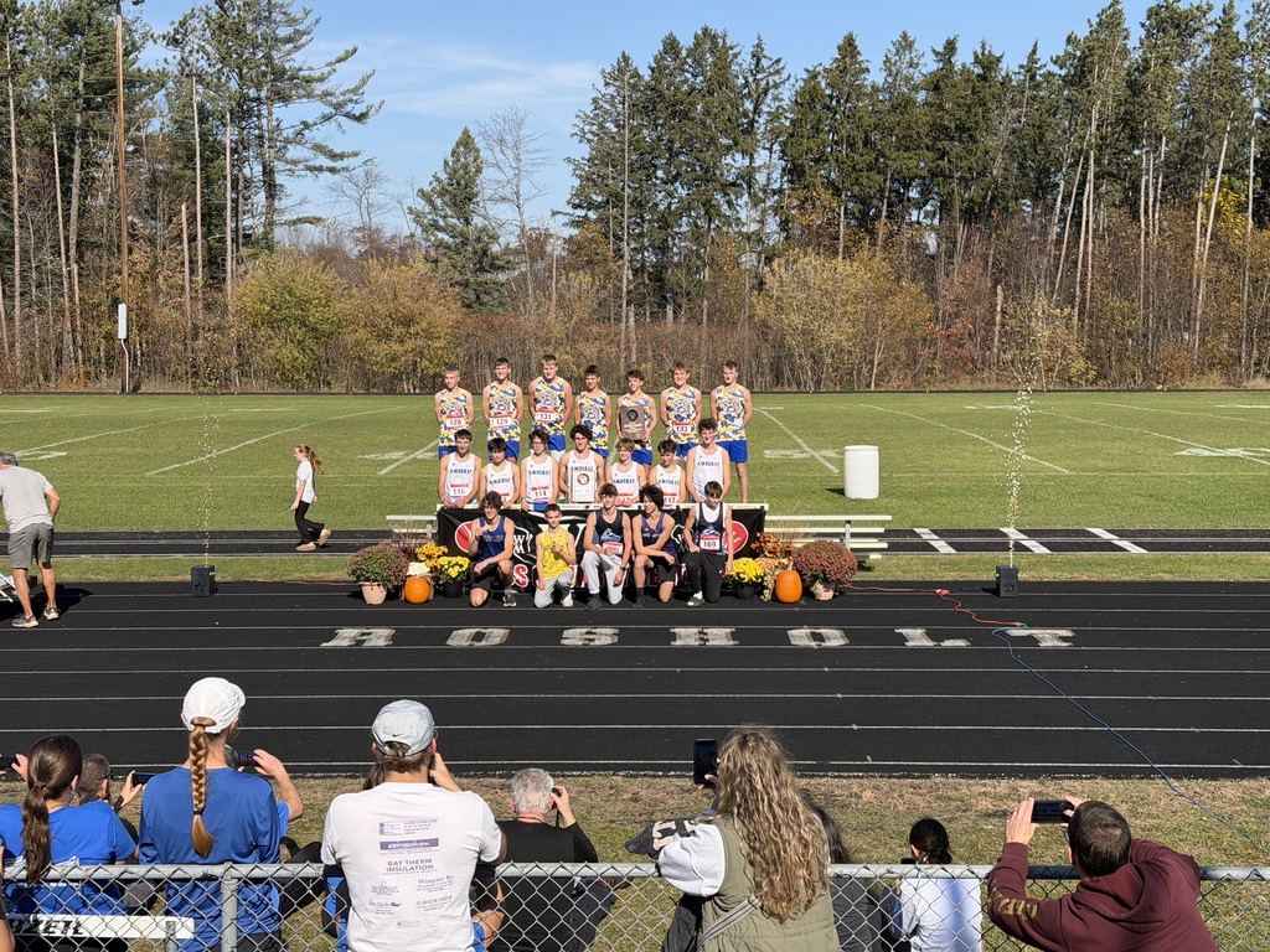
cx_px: 635
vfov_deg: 30.3
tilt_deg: -5.2
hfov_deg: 39.7
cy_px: 476
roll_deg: +0.2
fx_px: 1761
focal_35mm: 48
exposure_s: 1/6024
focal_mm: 6.76
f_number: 1.78
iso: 80
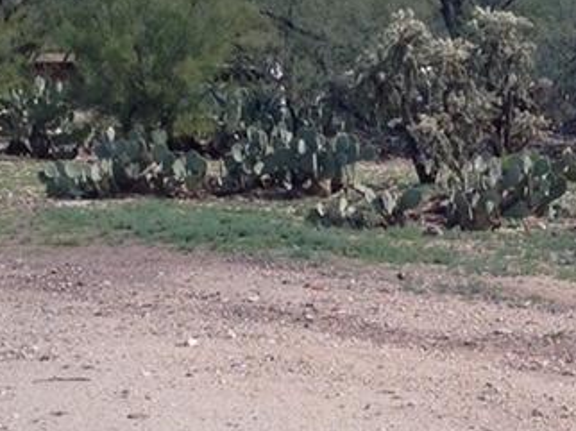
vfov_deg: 10.6
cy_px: 72
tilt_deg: +0.5
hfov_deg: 14.1
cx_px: 474
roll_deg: +0.2
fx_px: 2311
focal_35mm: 139
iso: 50
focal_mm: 4.28
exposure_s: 1/975
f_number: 2.4
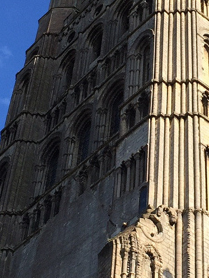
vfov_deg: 19.8
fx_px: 797
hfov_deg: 14.8
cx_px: 192
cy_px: 129
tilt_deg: +47.8
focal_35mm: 99
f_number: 2.2
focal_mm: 4.15
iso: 32
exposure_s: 1/1099
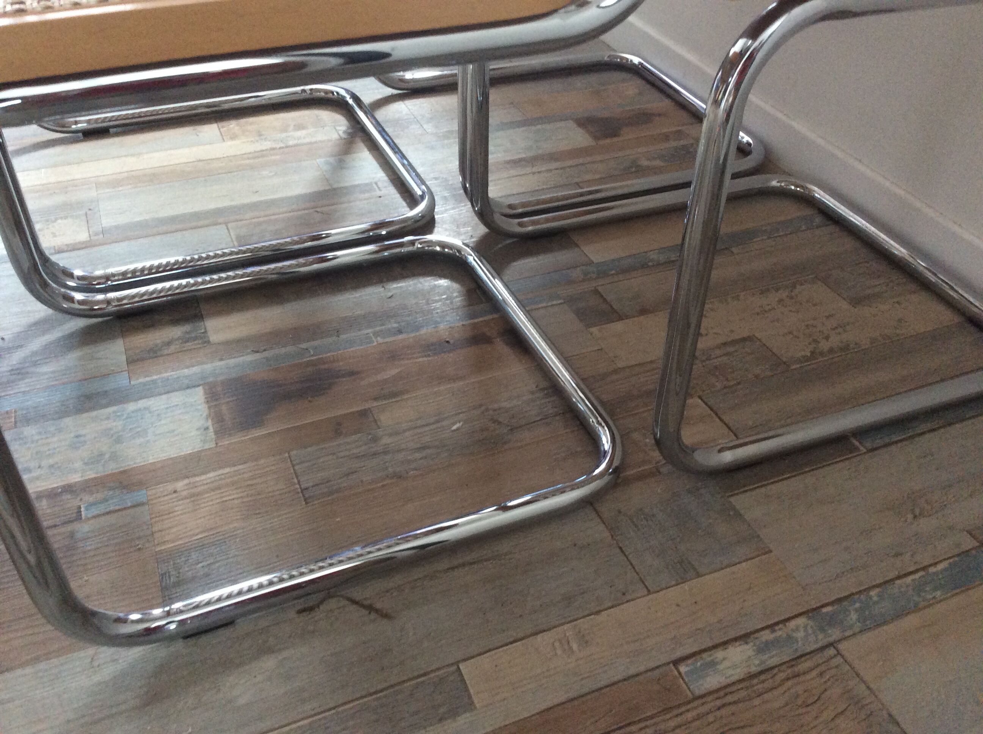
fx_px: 907
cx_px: 492
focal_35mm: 32
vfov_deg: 44.1
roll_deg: -1.2
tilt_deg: -38.5
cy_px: 367
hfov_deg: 56.9
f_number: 2.4
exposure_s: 1/25
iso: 160
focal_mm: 3.3
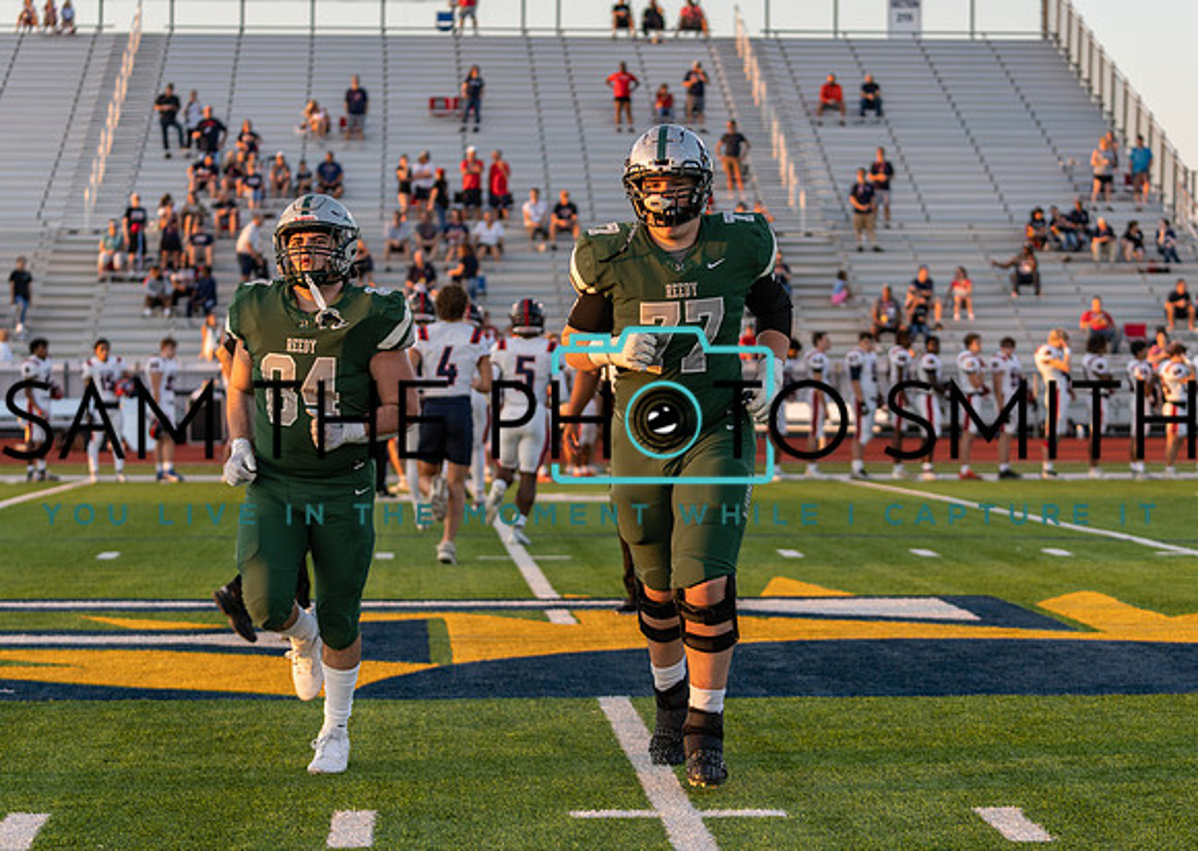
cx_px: 633
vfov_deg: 15.6
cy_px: 424
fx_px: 3113
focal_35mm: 92
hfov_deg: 21.8
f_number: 2.8
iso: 160
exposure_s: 1/400
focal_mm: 70
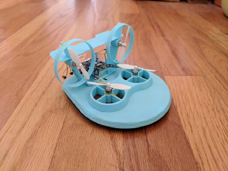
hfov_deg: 67.3
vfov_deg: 53.1
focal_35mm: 26
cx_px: 114
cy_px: 86
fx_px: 171
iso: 1426
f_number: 2
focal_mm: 4.67
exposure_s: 1/15
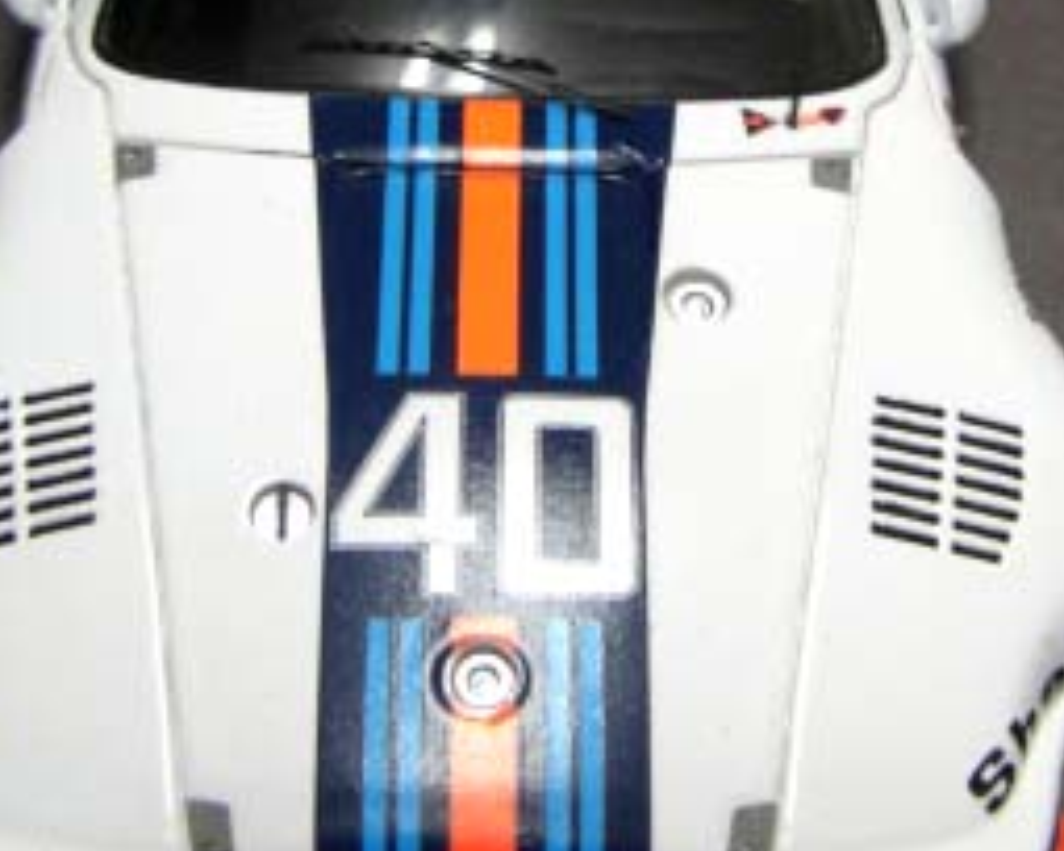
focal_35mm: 93
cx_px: 563
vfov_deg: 16.5
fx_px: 2929
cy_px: 225
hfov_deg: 20.6
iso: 200
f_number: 3.4
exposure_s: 1/50
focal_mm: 6.3
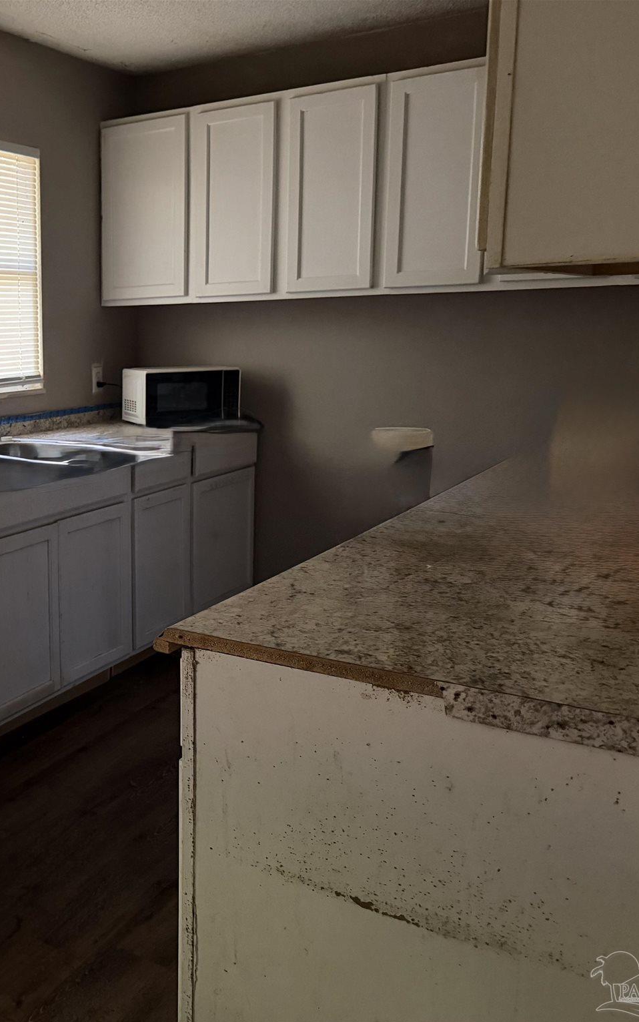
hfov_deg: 34.5
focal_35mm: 34
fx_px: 947
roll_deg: +1.6
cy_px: 512
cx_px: 27
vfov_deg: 56.7
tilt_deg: -11.4
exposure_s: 1/35
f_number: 1.78
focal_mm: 6.76
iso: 1000
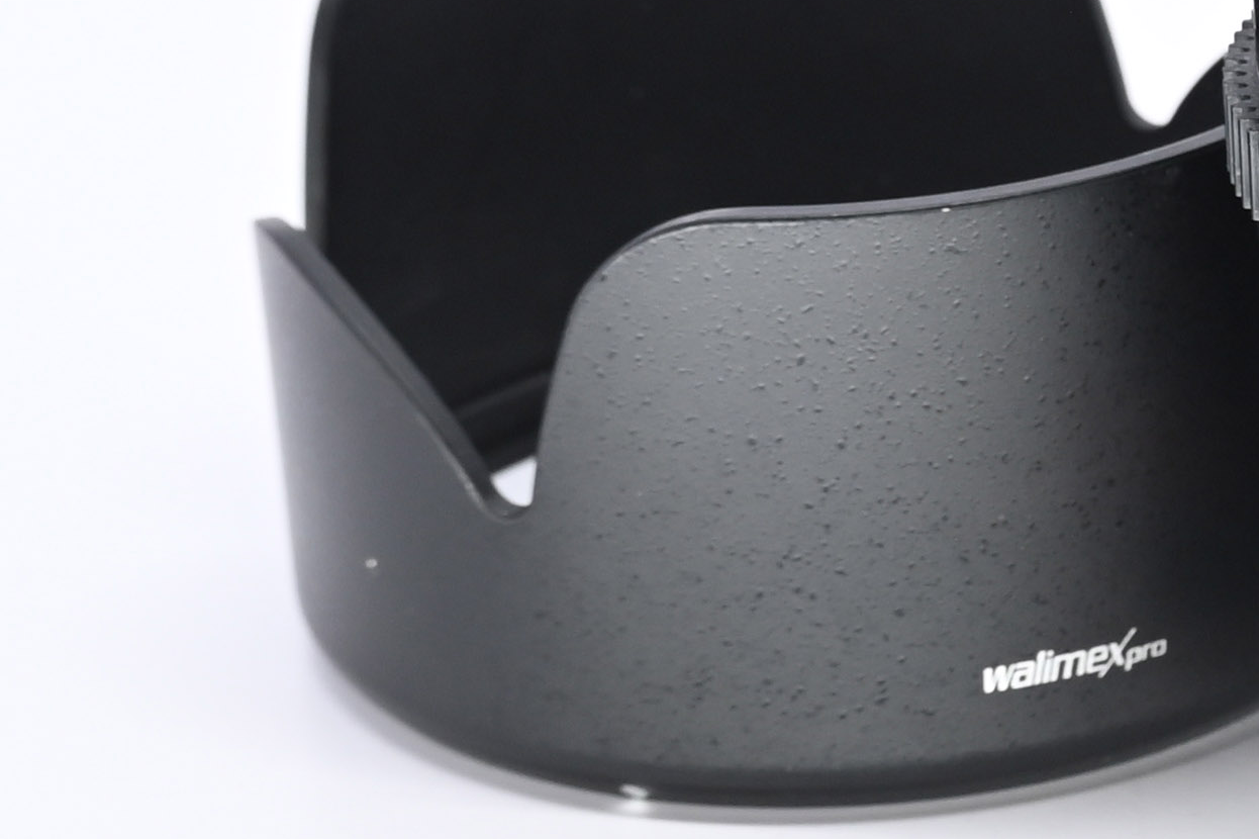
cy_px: 381
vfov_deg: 5.8
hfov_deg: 8.5
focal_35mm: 237
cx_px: 1827
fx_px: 8286
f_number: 9
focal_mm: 50
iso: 500
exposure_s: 1/100
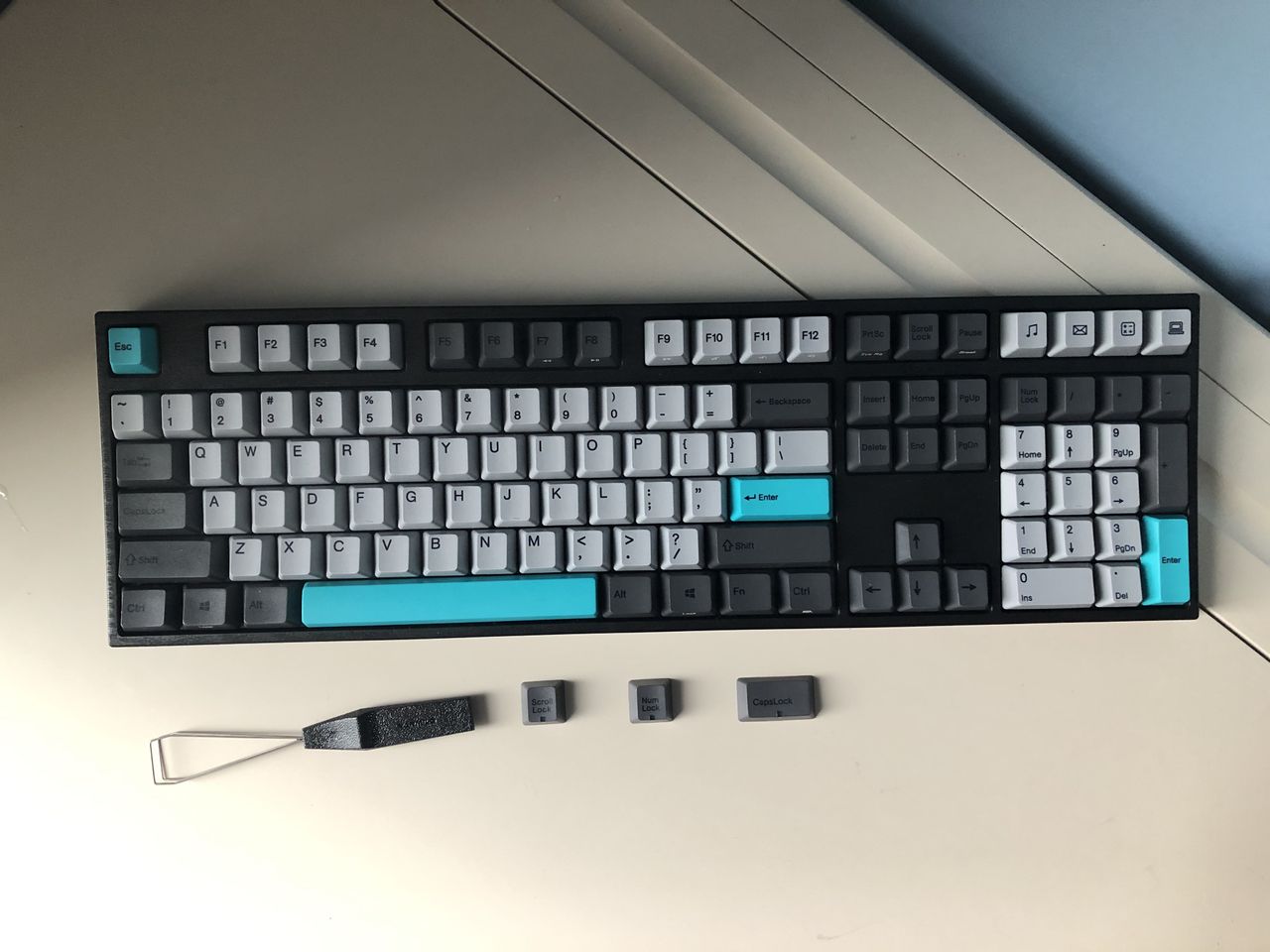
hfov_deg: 63.4
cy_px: 476
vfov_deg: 49.7
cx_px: 635
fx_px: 1027
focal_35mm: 28
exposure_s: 1/15
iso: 50
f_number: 1.8
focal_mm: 3.99
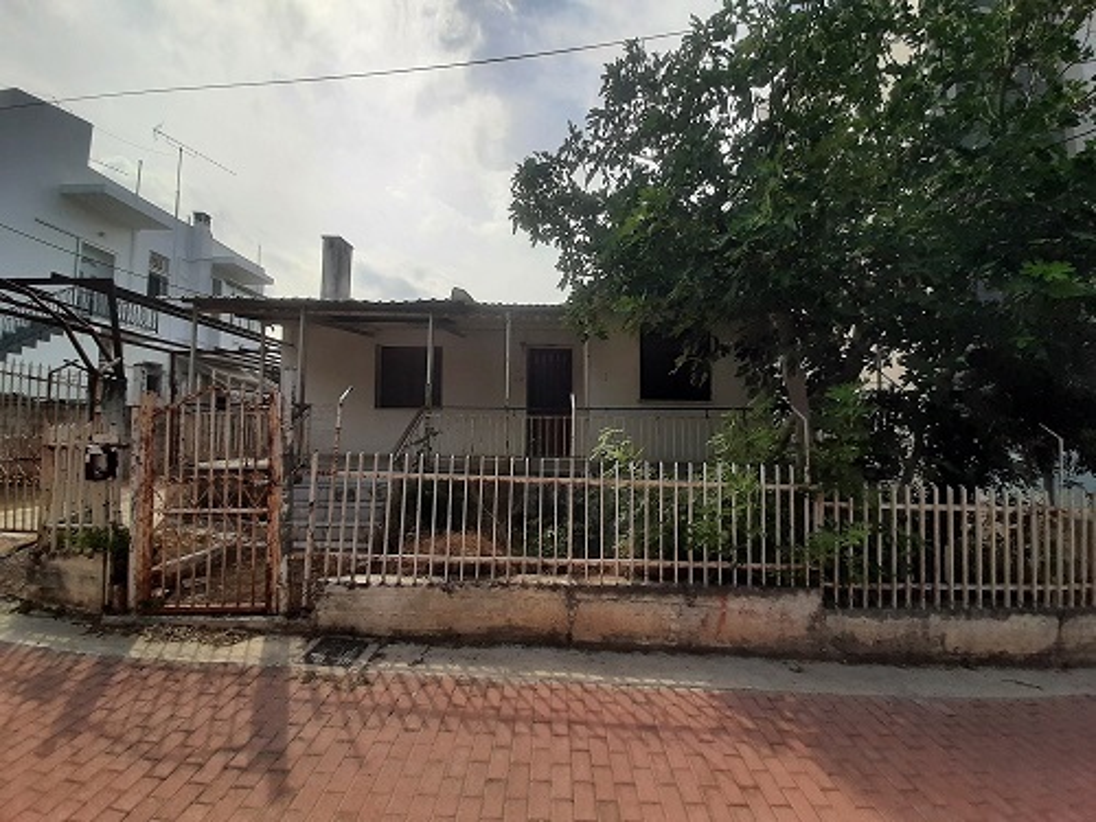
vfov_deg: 89.9
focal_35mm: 13
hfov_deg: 106.2
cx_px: 548
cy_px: 411
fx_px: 412
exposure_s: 1/1761
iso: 40
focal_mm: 1.42
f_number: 2.2
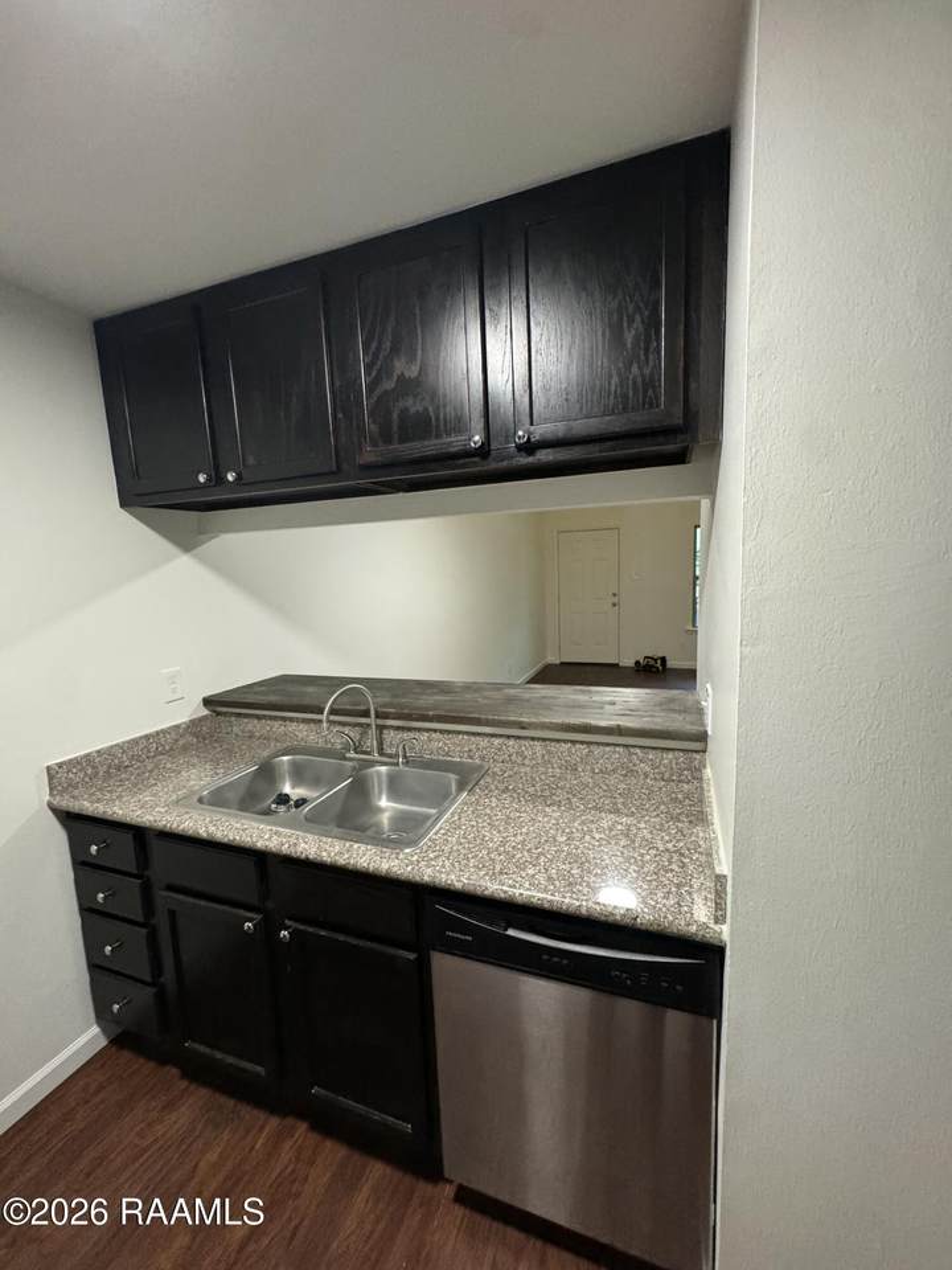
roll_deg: +1.1
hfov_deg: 85.7
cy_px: 635
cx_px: 476
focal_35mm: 14
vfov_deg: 102.1
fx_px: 513
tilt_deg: -7.1
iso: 640
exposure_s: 1/60
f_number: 2.2
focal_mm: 2.22
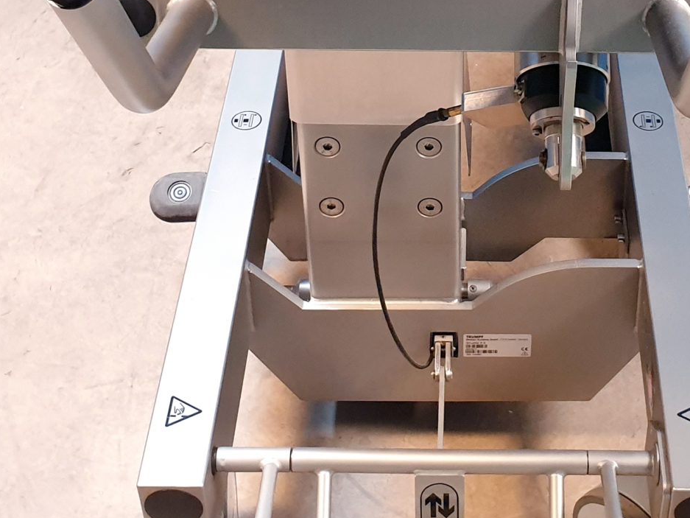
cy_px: 31
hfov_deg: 27.2
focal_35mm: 71
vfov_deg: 20.2
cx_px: 479
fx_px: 1415
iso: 320
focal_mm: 4.3
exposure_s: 1/25
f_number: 2.4
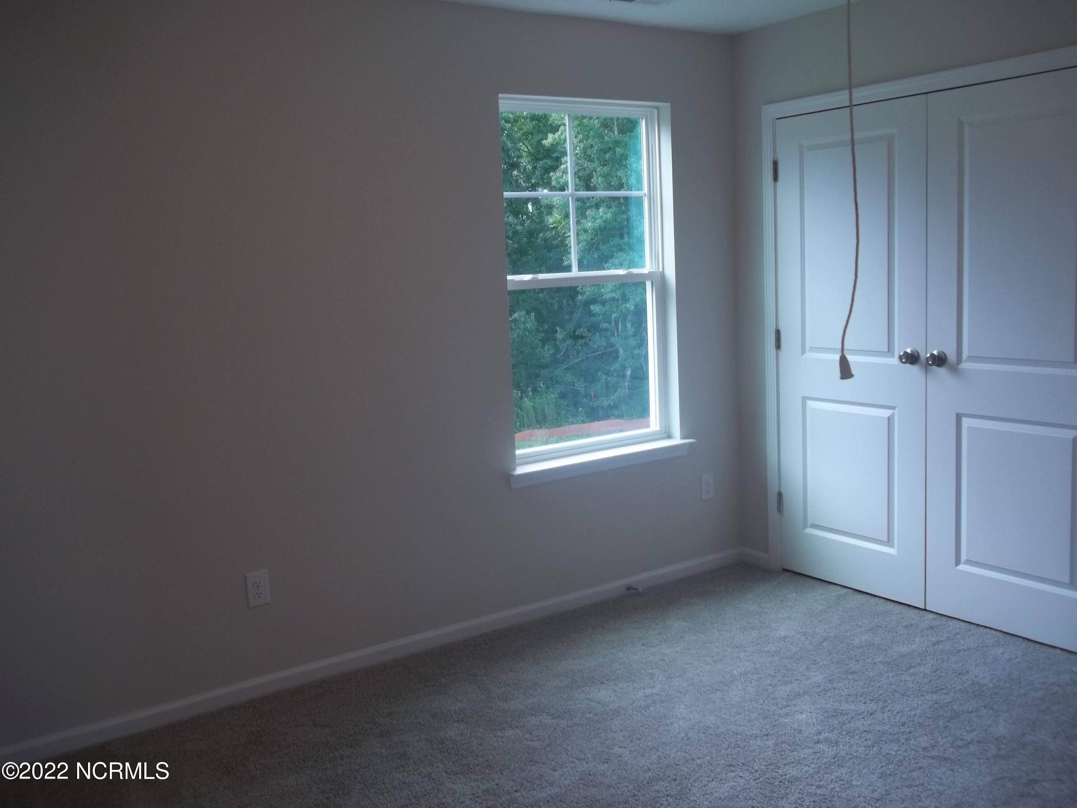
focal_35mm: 32
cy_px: 404
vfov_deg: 44.2
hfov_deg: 56.8
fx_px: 996
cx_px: 538
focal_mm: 5.7
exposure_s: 1/50
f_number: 2.9
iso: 64
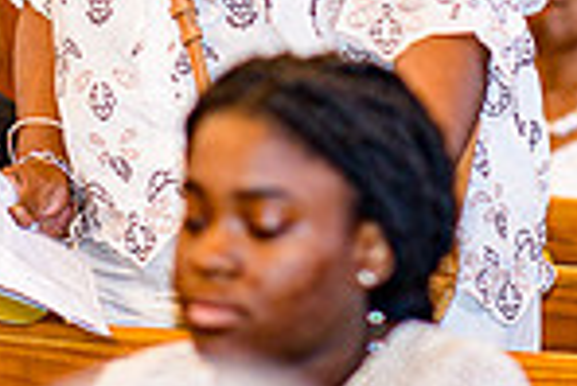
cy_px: -349
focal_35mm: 571
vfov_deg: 2.4
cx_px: 412
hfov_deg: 3.6
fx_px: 9161
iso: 400
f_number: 1.4
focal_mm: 105
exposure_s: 1/100
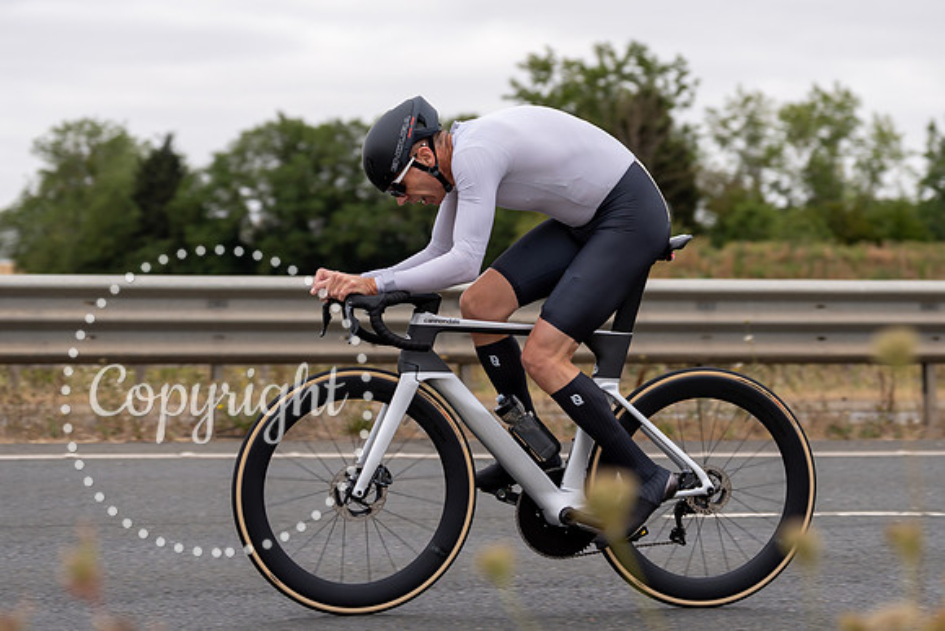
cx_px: 501
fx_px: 2715
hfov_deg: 19.7
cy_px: 252
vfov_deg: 13.2
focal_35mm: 103
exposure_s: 1/800
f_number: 3.2
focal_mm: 70
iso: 100
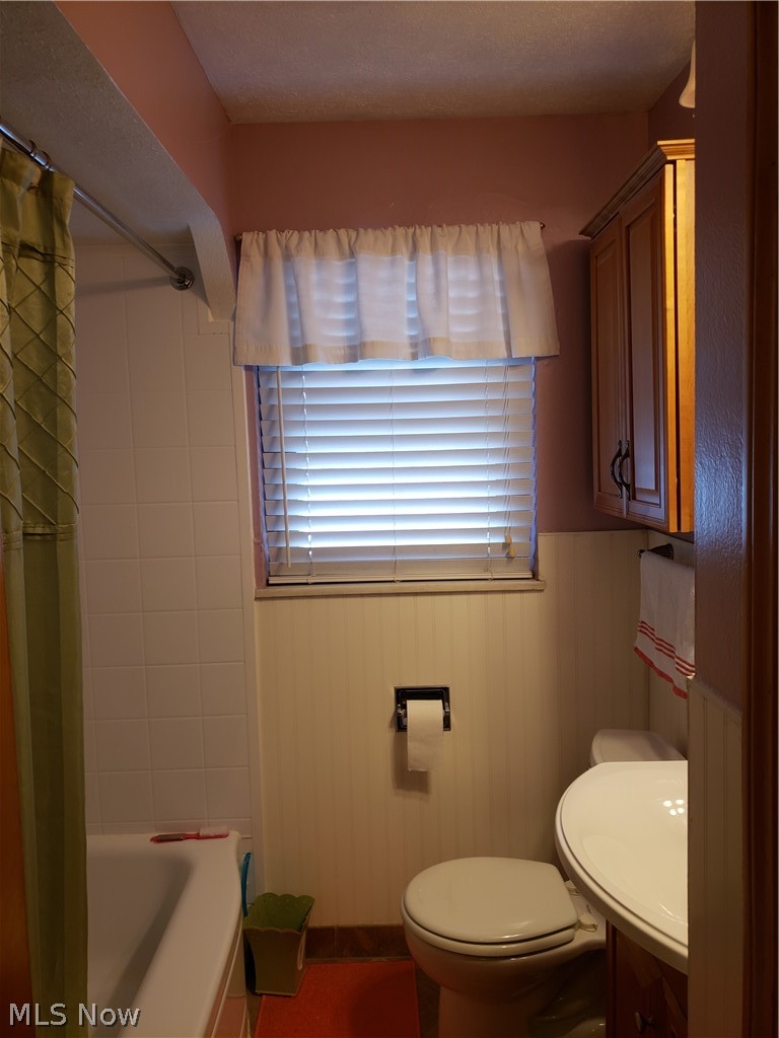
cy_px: 519
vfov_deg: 67.3
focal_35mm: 26
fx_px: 780
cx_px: 390
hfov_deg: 53.1
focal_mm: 4.3
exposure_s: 1/60
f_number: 1.5
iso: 80
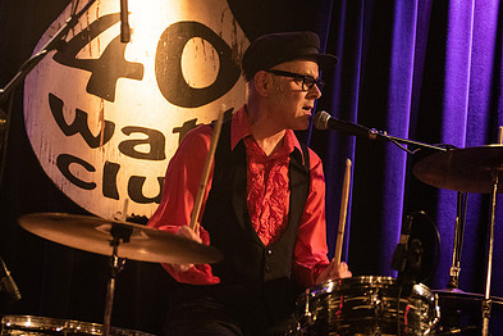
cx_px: 227
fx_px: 1649
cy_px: 181
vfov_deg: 11.6
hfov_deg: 17.3
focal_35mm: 118
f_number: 3.2
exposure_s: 1/125
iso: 2000
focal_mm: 80
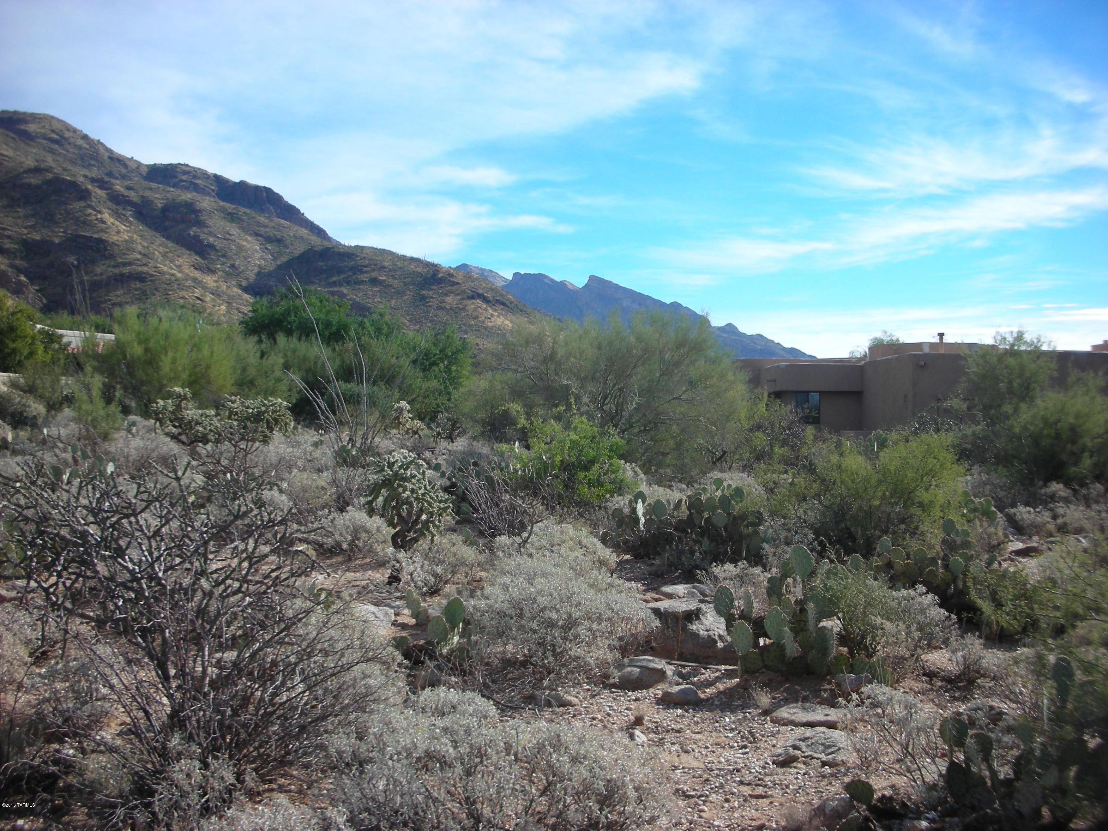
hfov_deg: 52.6
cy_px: 416
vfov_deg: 40.7
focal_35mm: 35
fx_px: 1120
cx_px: 554
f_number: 8.5
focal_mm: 5.8
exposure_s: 1/95
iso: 50
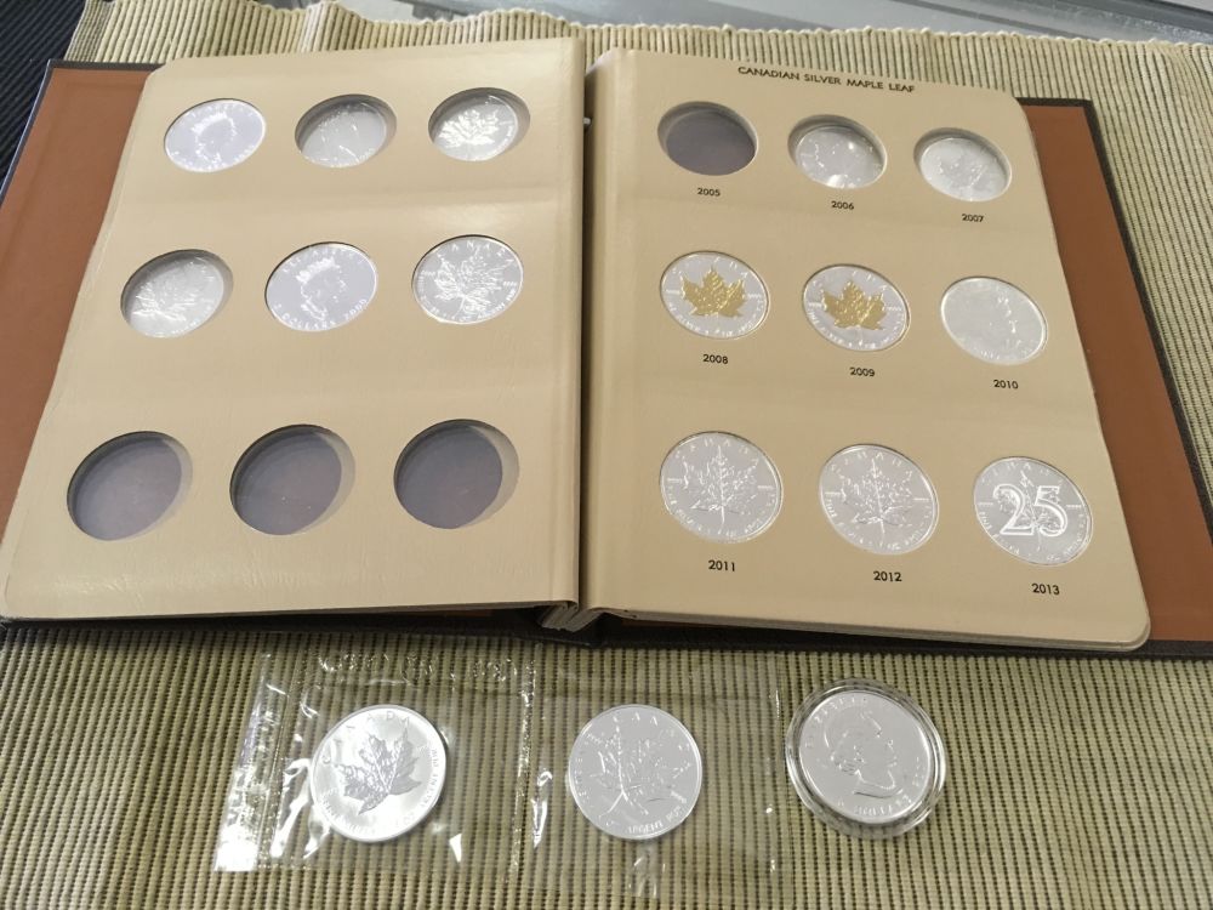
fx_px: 1016
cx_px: 606
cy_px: 455
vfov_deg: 48.2
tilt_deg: -59.6
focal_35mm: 29
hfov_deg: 61.7
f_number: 2.2
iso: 100
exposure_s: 1/30
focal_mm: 4.15
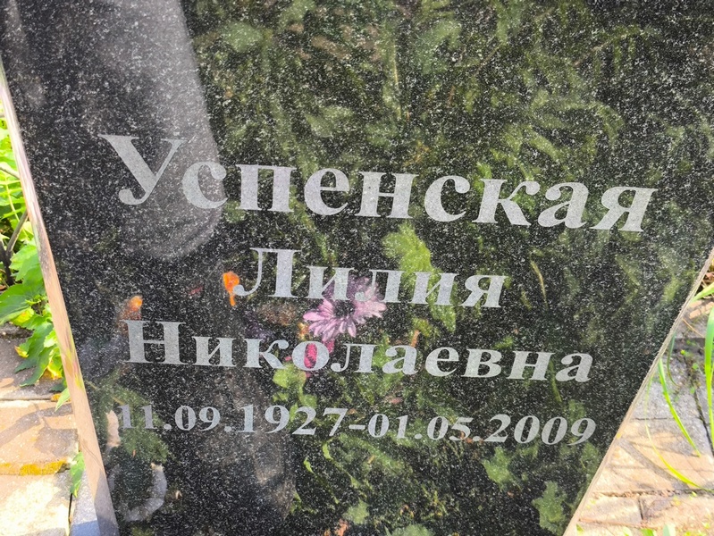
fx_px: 1032
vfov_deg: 29.1
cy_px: 268
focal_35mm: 50
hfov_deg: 38.2
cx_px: 357
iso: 50
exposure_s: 1/169
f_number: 1.7
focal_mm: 4.71
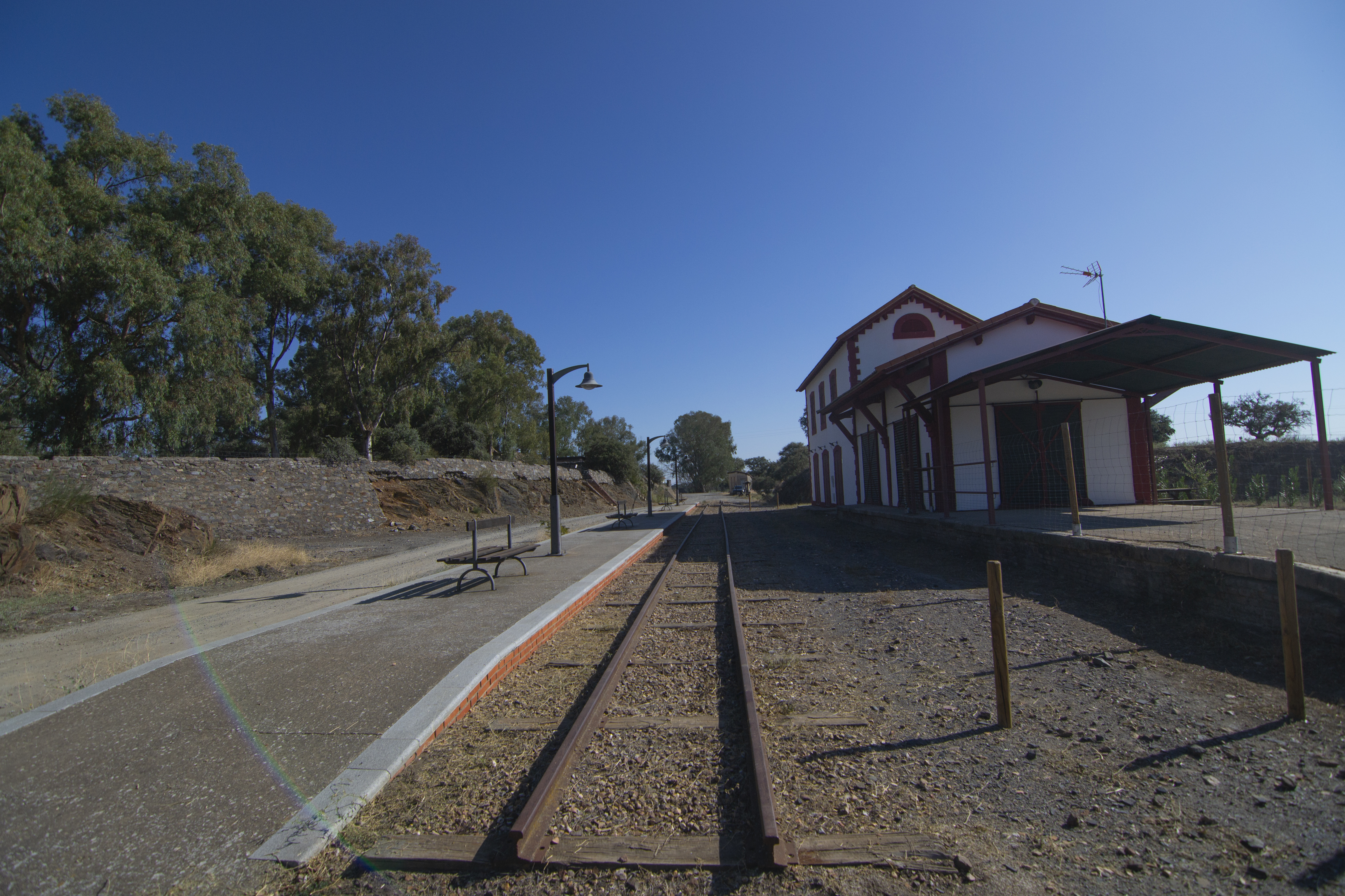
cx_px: 672
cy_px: 448
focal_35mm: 16
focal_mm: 11
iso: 100
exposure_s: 1/2000
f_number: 4
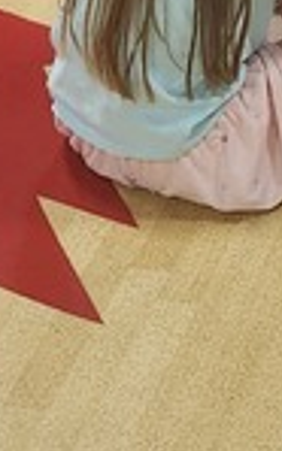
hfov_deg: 7.4
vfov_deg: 10.9
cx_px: 634
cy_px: -560
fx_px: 2068
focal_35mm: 168
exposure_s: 1/120
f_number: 1.8
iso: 400
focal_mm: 5.54
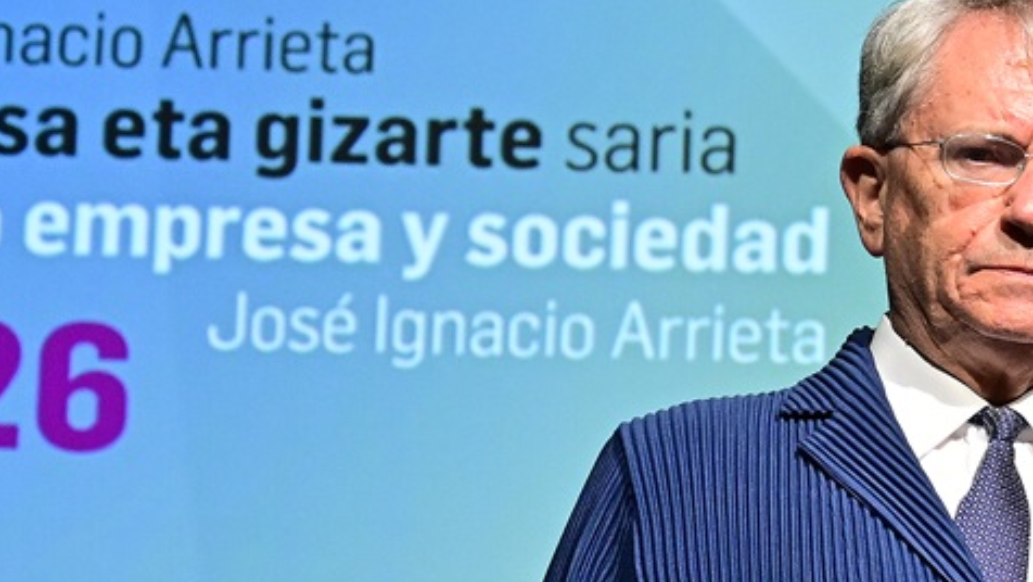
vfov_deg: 4.6
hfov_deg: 8.0
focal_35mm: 262
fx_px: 7178
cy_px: 712
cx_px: 1847
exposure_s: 1/80
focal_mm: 62
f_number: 6.3
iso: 1600
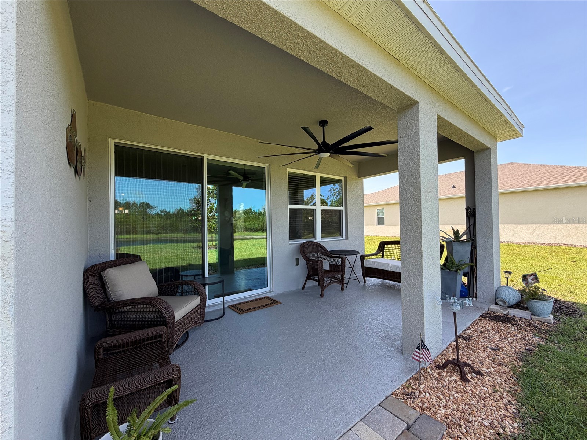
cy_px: 220
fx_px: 237
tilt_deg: +0.8
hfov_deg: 102.1
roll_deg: +1.3
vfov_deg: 85.7
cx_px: 294
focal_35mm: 14
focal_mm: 2.22
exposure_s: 1/250
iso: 40
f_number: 2.2
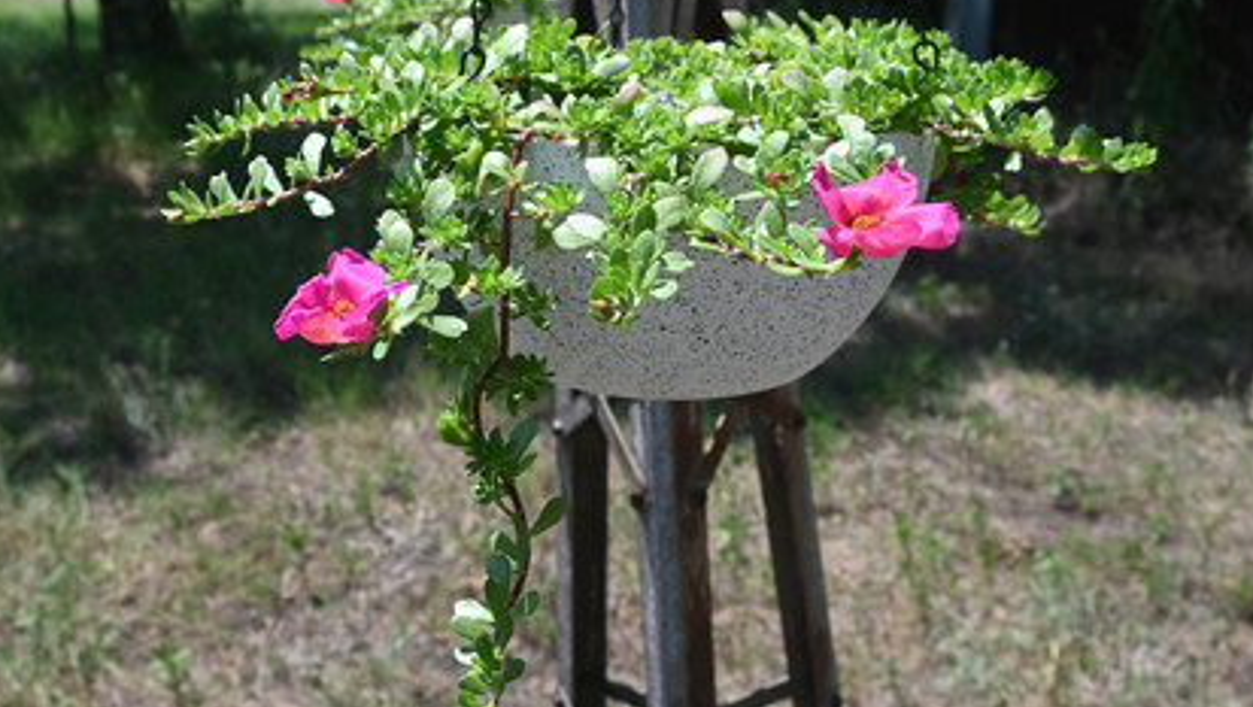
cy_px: 241
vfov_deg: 30.3
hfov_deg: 51.6
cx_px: 592
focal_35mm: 39
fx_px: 1295
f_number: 6.3
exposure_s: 1/320
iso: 100
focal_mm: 20.5
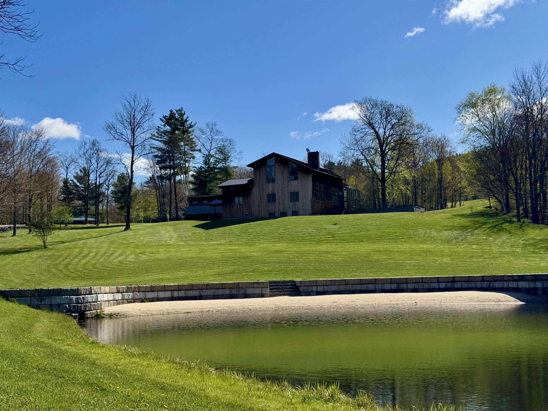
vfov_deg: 30.3
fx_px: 760
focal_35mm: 48
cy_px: 206
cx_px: 274
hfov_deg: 39.7
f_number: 1.78
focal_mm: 6.76
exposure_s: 1/9009
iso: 64
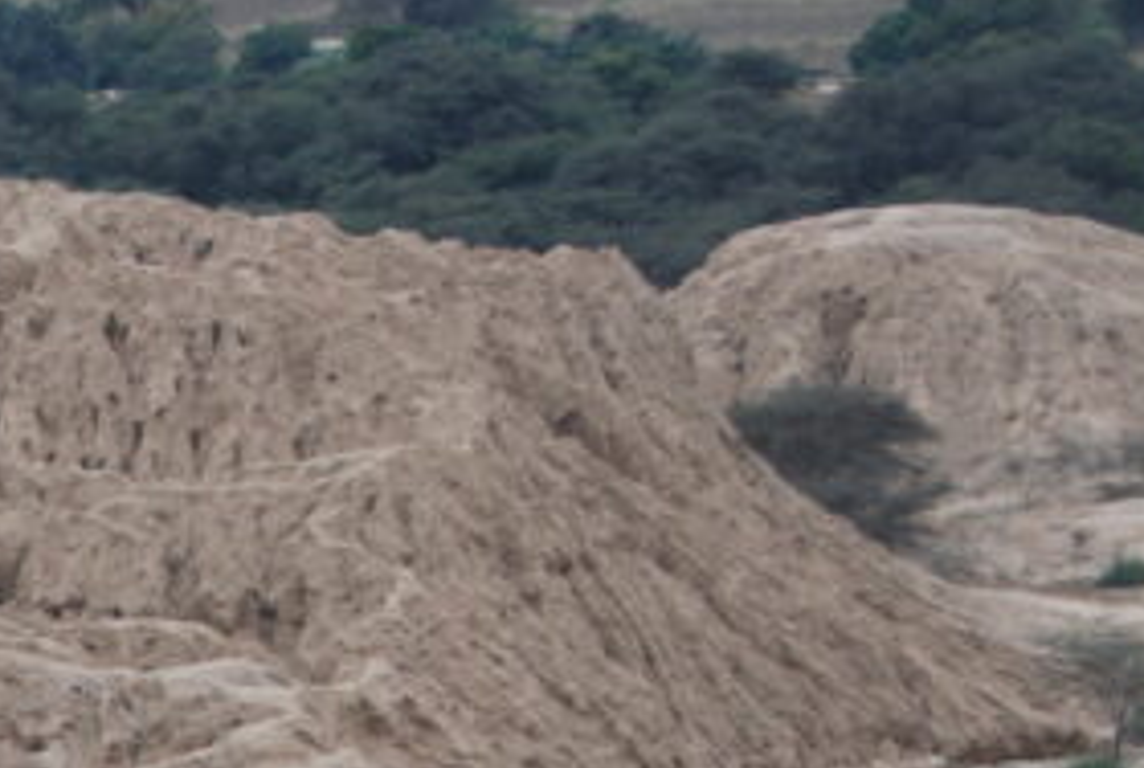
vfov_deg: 5.0
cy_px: 1162
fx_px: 8726
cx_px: -572
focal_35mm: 274
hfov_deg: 7.4
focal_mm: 50
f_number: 5.6
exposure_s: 1/125
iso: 200
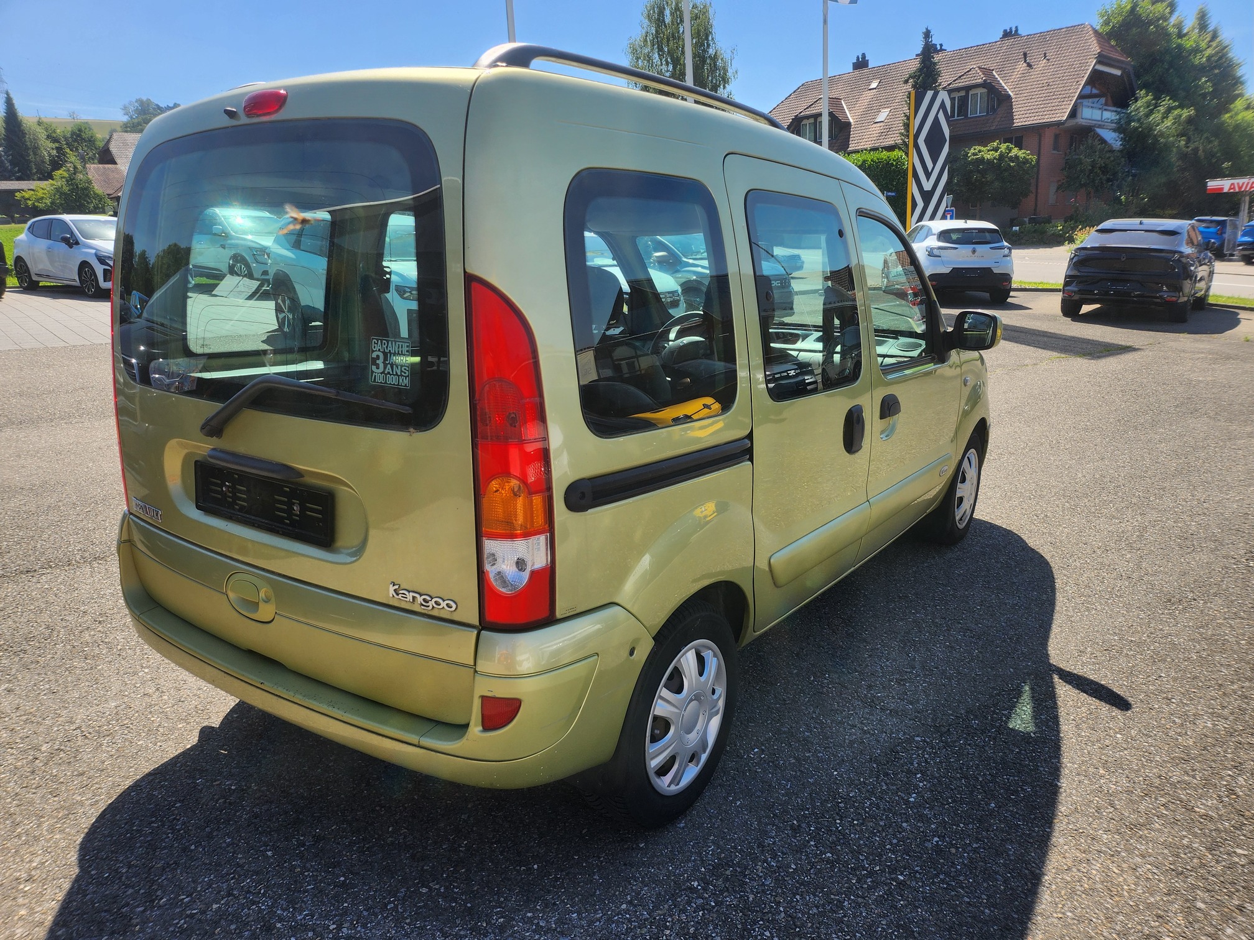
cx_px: 627
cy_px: 470
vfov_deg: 56.8
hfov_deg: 71.6
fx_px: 869
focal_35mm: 24
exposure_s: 1/2105
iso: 50
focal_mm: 5
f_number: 1.8
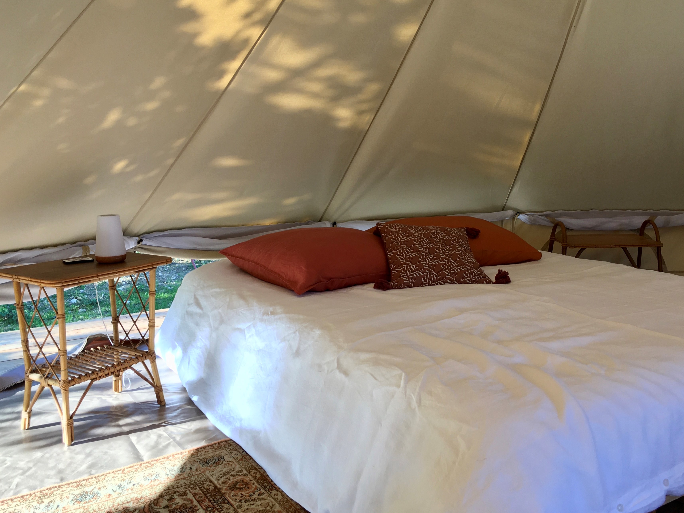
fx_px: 573
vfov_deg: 48.2
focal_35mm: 29
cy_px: 256
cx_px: 342
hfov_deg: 61.7
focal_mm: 4.15
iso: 25
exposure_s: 1/100
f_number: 2.2
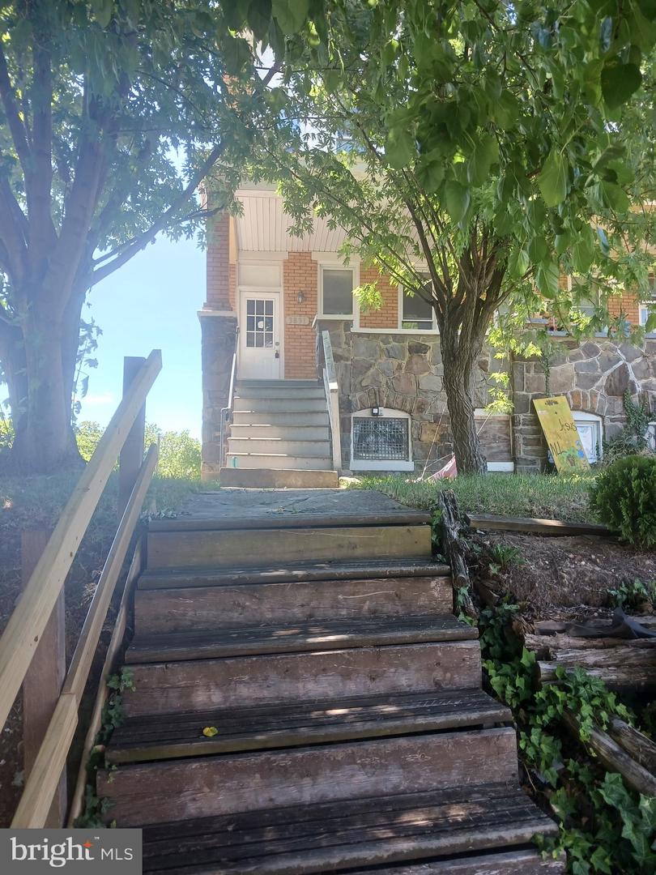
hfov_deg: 51.4
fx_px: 682
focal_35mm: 27
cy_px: 438
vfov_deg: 65.3
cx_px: 328
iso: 40
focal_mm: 4
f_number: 1.8
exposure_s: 1/60
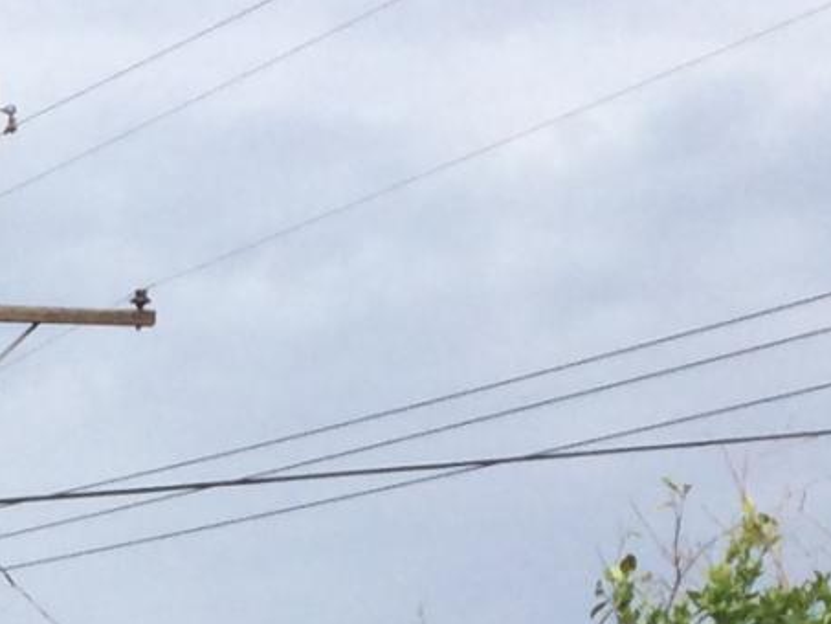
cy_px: 1843
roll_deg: -2.1
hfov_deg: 9.4
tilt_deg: -8.3
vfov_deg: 7.0
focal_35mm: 192
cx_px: -1009
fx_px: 4610
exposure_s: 1/2053
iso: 32
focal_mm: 4.15
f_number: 2.2
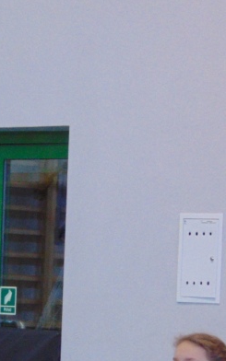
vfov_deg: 5.7
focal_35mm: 368
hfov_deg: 3.6
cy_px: 335
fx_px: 3627
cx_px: 101
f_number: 4
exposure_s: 1/30
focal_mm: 23.9
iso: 250
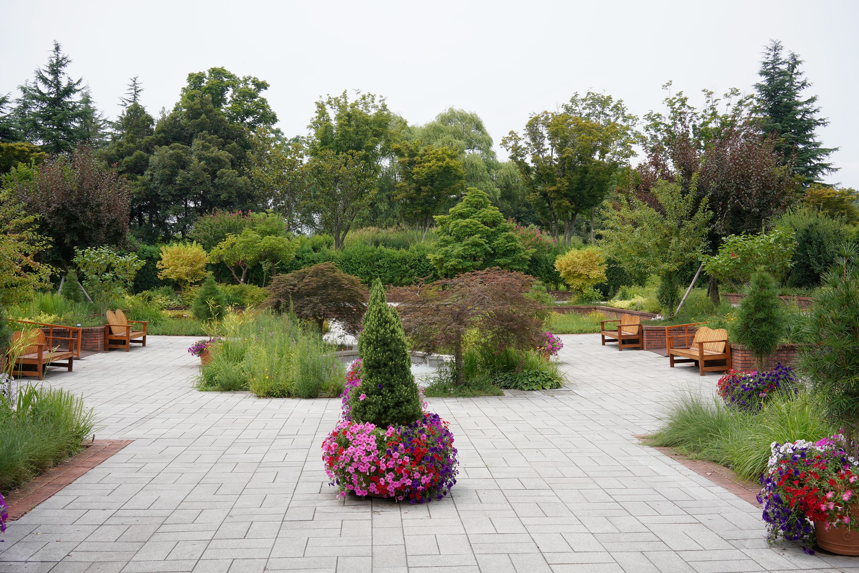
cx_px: 430
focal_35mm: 35
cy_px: 286
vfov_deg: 37.9
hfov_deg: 54.4
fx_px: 835
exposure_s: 1/100
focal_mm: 35
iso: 100
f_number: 10
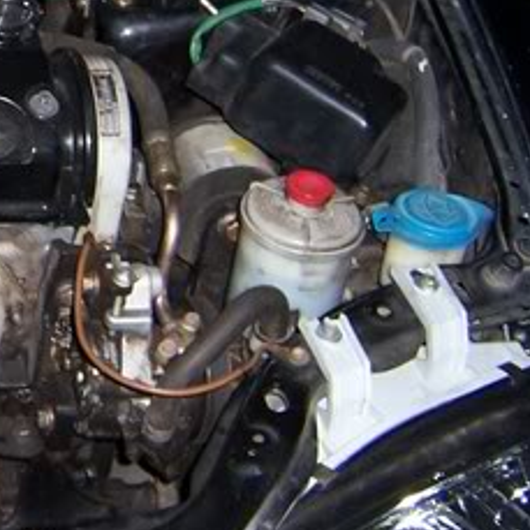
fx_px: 1767
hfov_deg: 15.2
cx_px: -368
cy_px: -19
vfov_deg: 16.6
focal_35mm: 102
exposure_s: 1/60
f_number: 2.8
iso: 80
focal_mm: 5.5
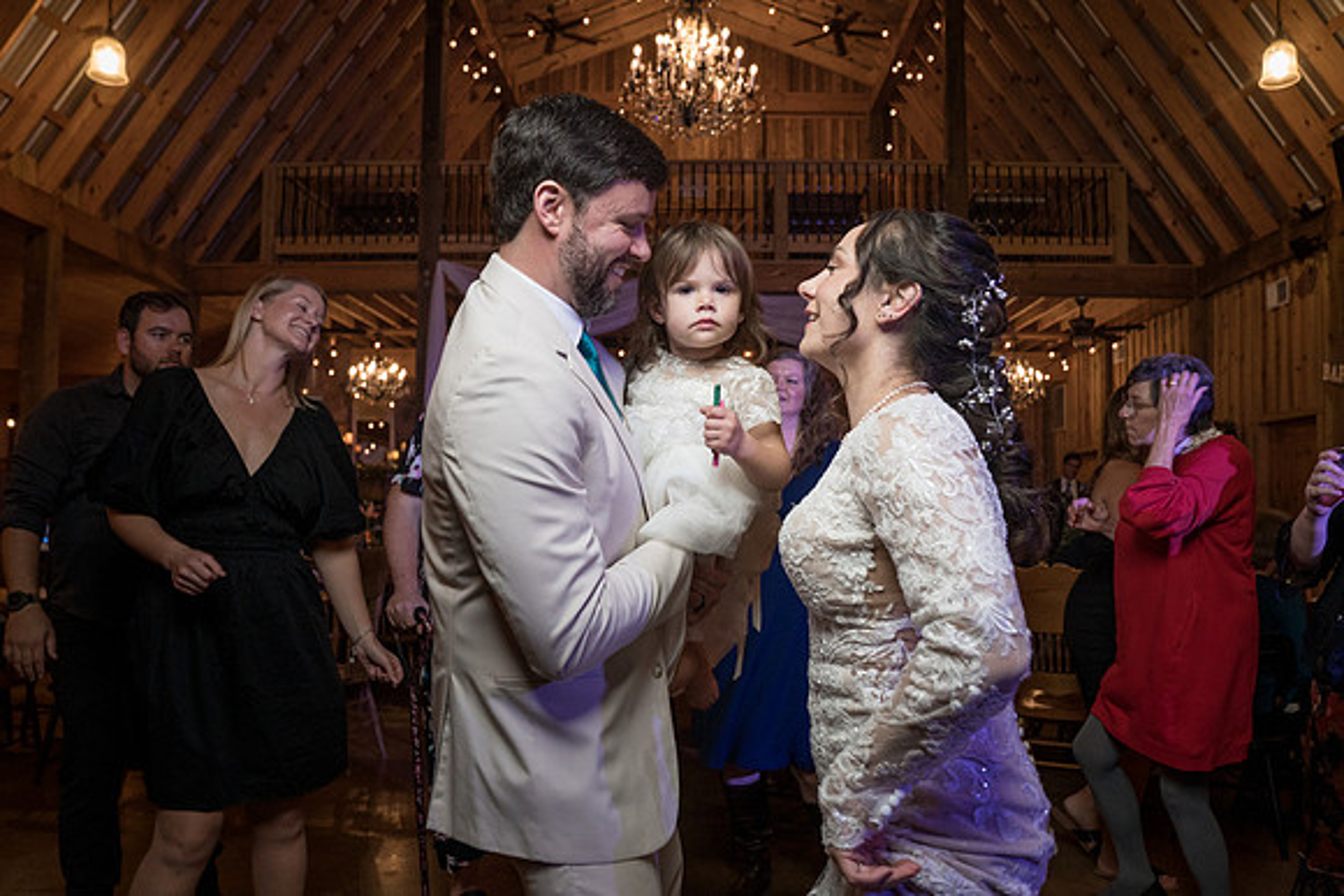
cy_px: 483
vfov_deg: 48.6
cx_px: 684
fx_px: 992
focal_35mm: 27
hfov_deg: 68.2
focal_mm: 24
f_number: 4
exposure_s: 1/100
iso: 2000
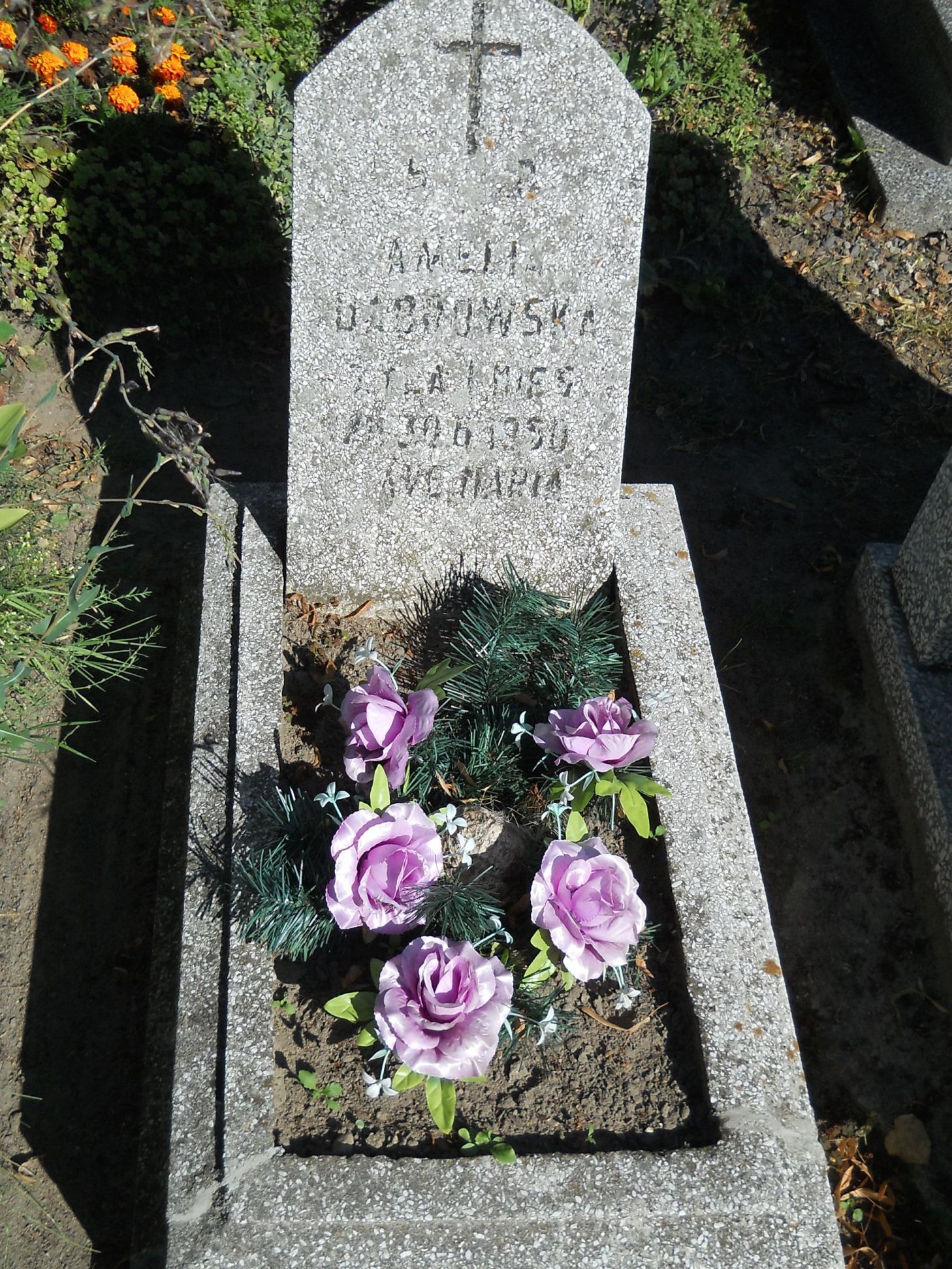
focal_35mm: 41
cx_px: 476
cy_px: 634
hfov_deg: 35.1
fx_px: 1503
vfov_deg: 45.8
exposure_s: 1/400
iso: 80
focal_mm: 6.72
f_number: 5.5
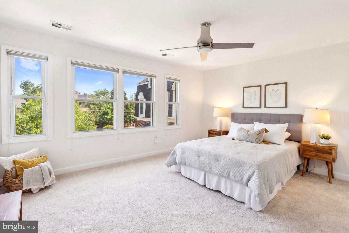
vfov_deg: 73.8
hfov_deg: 96.7
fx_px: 155
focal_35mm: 16
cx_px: 174
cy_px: 116
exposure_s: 1/60
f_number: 10
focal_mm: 16
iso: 1000
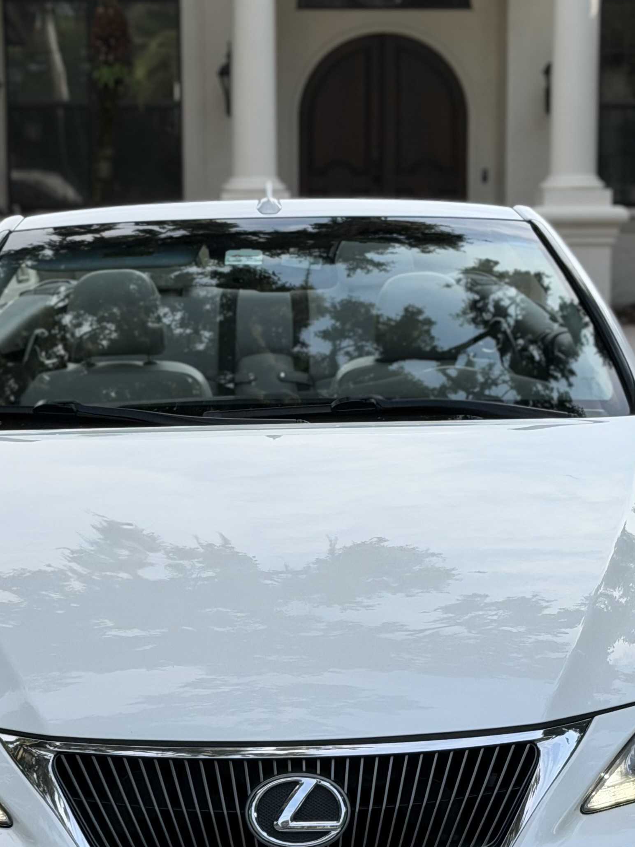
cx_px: 299
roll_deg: +0.0
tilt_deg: -7.4
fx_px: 2299
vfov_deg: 20.8
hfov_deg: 15.7
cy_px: 527
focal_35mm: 94
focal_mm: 6.76
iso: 64
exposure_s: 1/2146
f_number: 1.78
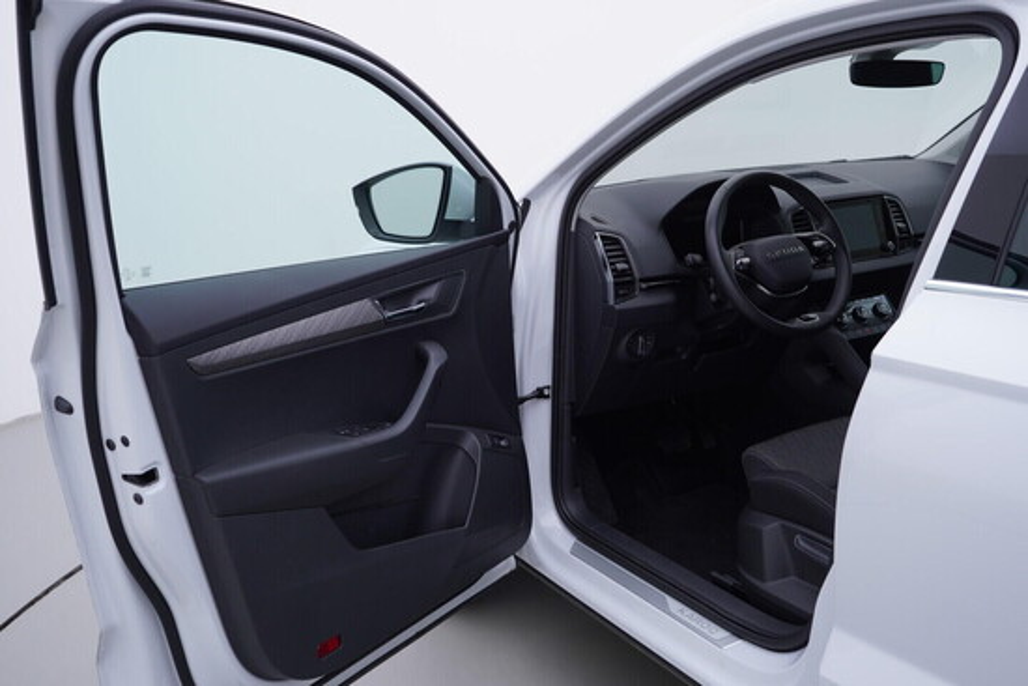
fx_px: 1028
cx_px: 514
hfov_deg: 53.1
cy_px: 343
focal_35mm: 36
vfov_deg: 36.9
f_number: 4
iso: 125
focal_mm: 24
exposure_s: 1/60
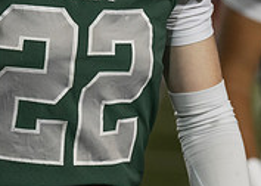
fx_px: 3724
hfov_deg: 4.0
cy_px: -57
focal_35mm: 503
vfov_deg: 2.9
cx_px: 70
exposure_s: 1/1000
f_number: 2.8
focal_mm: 119
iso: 1000
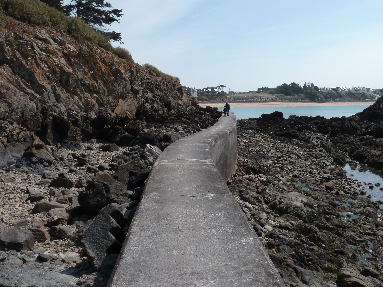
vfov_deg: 46.6
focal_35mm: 30
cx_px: 207
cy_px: 120
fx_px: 332
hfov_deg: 59.9
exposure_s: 1/400
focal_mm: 4.1
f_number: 5.6
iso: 80
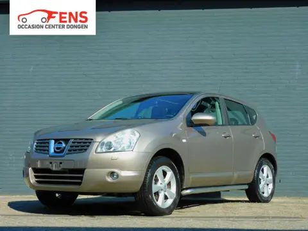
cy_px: 116
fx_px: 623
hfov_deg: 27.8
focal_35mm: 70
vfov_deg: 21.0
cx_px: 154
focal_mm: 12.5
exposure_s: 1/640
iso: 125
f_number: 4.5
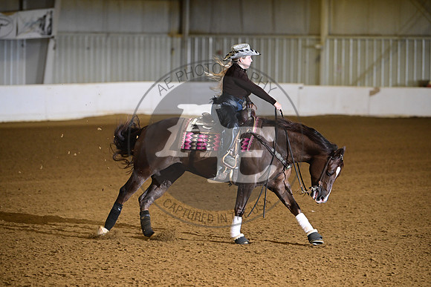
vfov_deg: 6.9
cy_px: 144
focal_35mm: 200
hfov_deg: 10.3
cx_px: 216
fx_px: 2395
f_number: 4
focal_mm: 200
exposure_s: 1/200
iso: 2500
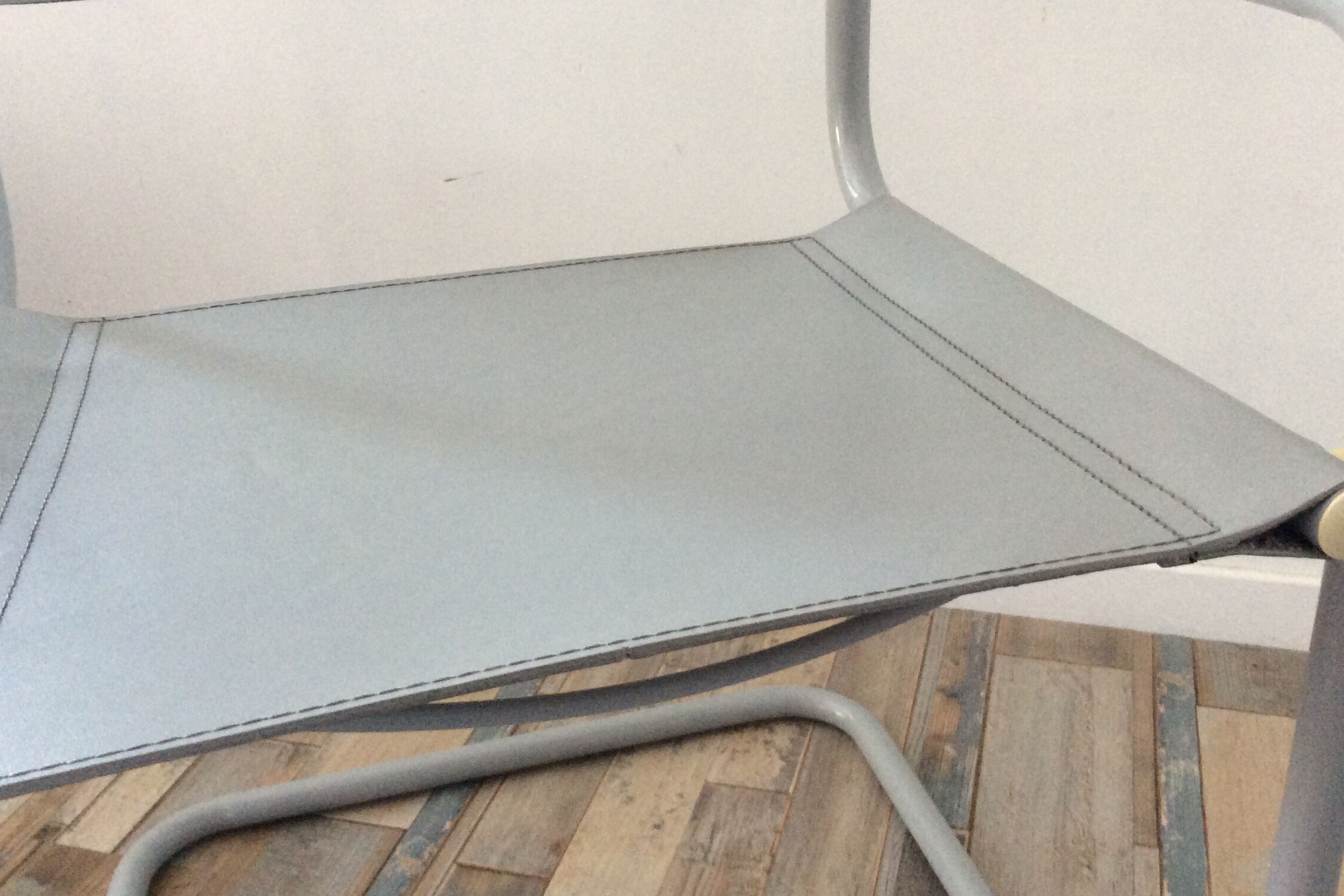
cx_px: 714
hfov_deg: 50.7
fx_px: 1418
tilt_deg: -25.4
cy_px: 436
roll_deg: +2.0
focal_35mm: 38
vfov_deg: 35.0
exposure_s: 1/25
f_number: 2.4
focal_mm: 3.3
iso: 160
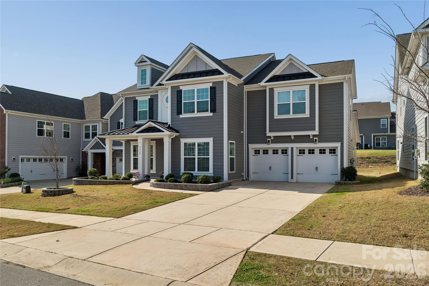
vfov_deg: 47.9
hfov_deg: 67.4
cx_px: 214
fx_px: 322
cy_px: 143
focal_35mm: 27
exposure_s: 1/640
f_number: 8
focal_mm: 27
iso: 400
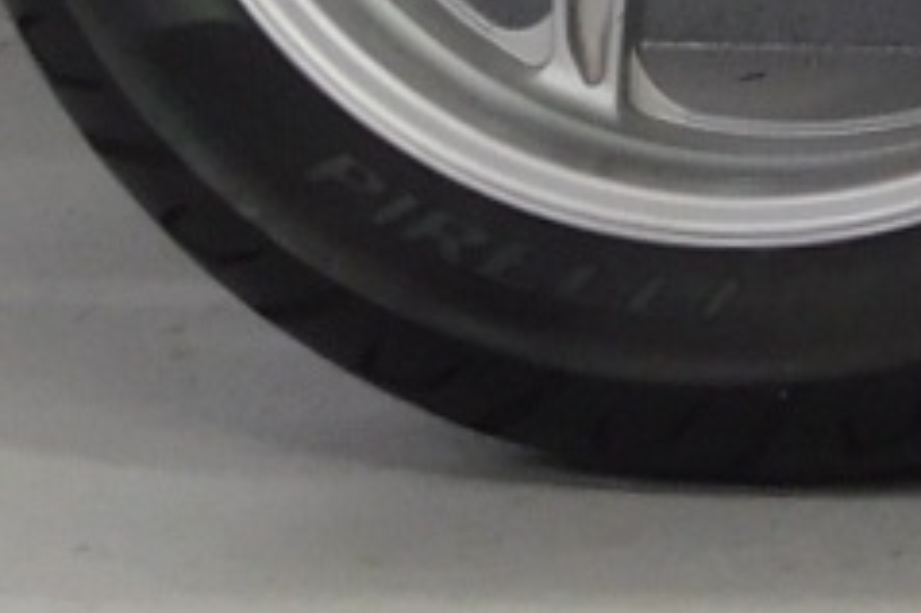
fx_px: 6417
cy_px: -1531
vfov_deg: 5.1
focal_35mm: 251
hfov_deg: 7.4
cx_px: 2651
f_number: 3.5
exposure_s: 1/30
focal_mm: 6.3
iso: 200
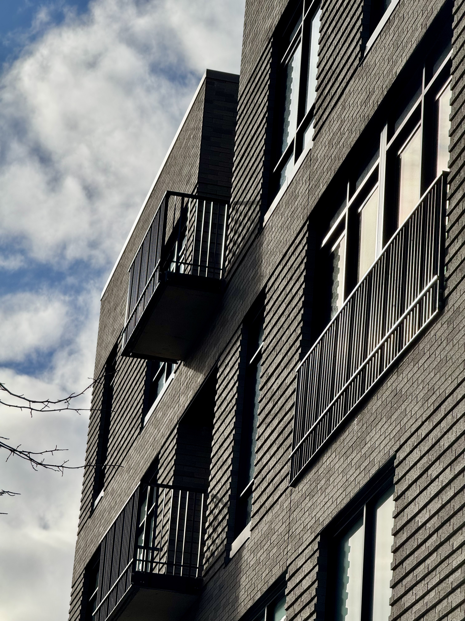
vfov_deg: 16.4
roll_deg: -4.1
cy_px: 310
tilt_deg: +24.0
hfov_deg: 12.3
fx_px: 2149
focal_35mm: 120
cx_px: 232
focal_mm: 15.66
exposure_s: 1/3195
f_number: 2.8
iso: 50
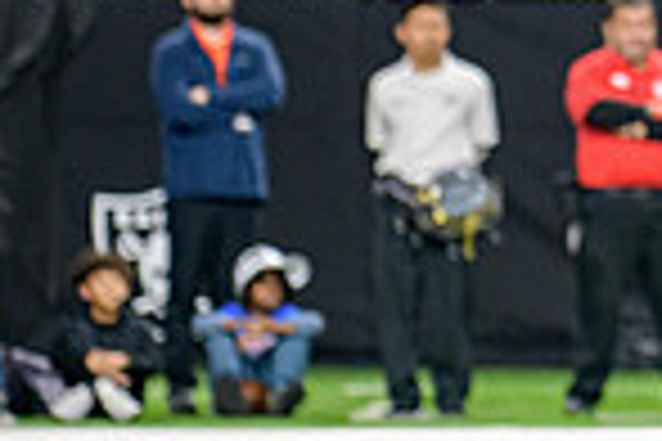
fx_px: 15243
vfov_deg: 1.7
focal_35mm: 829
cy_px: 25
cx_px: 1301
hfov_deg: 2.5
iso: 1000
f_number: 2.8
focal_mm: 210
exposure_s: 1/400
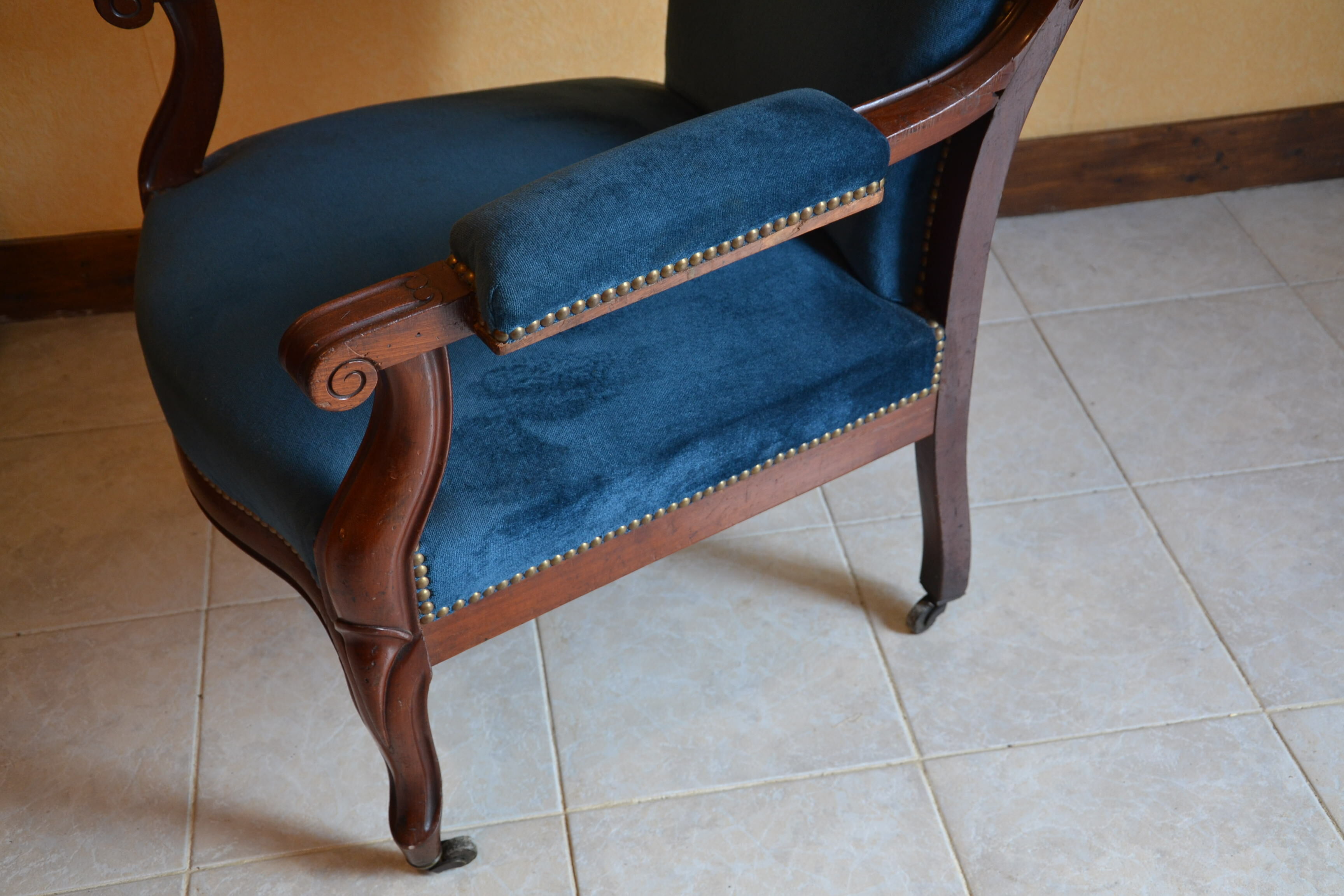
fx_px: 1680
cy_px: 448
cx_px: 672
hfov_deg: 43.6
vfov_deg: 29.9
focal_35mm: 45
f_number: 4.5
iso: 400
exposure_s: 1/15
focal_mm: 30
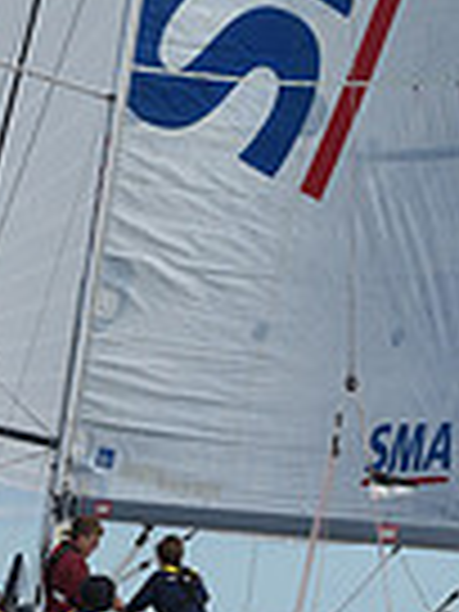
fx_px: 5092
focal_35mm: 288
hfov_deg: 5.2
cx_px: 227
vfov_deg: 6.8
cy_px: -112
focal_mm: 70
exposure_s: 1/1000
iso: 250
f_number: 10
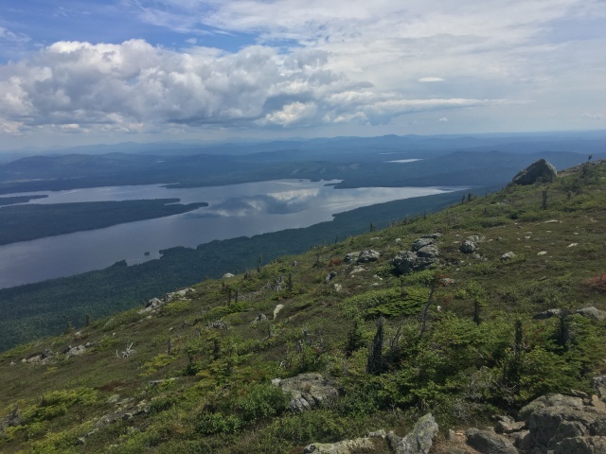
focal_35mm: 29
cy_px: 227
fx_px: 508
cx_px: 303
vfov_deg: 48.2
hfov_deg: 61.7
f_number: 2.2
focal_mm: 4.15
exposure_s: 1/2137
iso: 25
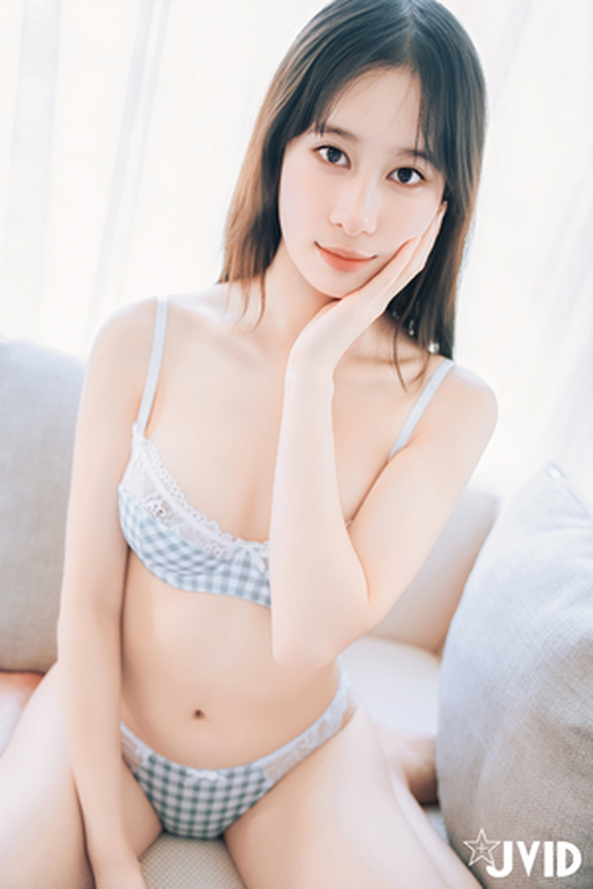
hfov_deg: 36.5
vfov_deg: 52.6
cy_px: 444
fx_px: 899
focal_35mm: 36
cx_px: 296
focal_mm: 36.4
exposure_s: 1/100
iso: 500
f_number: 2.8
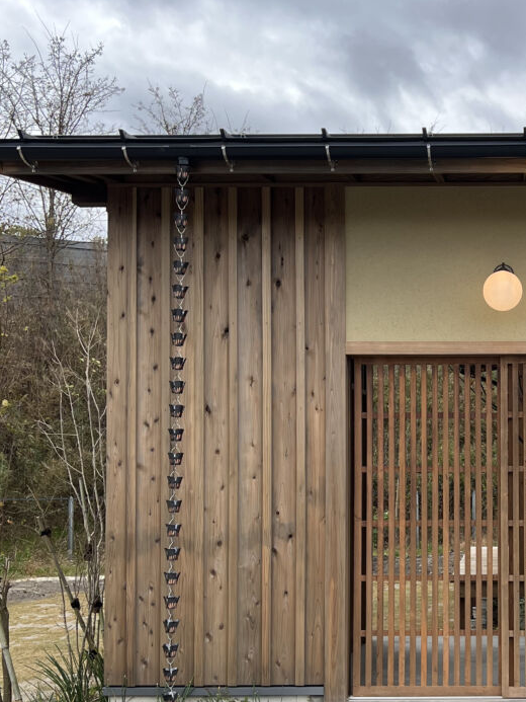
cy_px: 438
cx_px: 505
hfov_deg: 27.7
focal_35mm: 50
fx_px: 1013
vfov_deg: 37.9
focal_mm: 5.7
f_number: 1.5
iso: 50
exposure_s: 1/1079
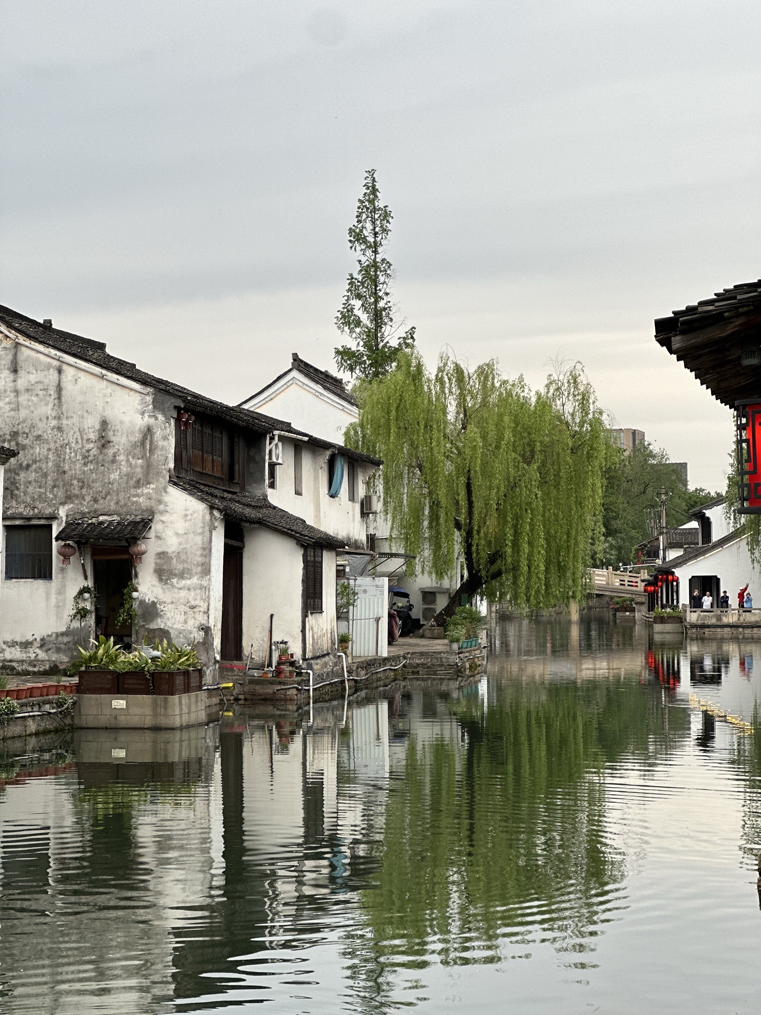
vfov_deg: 25.3
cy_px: 508
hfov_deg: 19.1
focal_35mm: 77
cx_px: 380
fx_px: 2257
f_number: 2.8
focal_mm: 9
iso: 40
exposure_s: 1/121
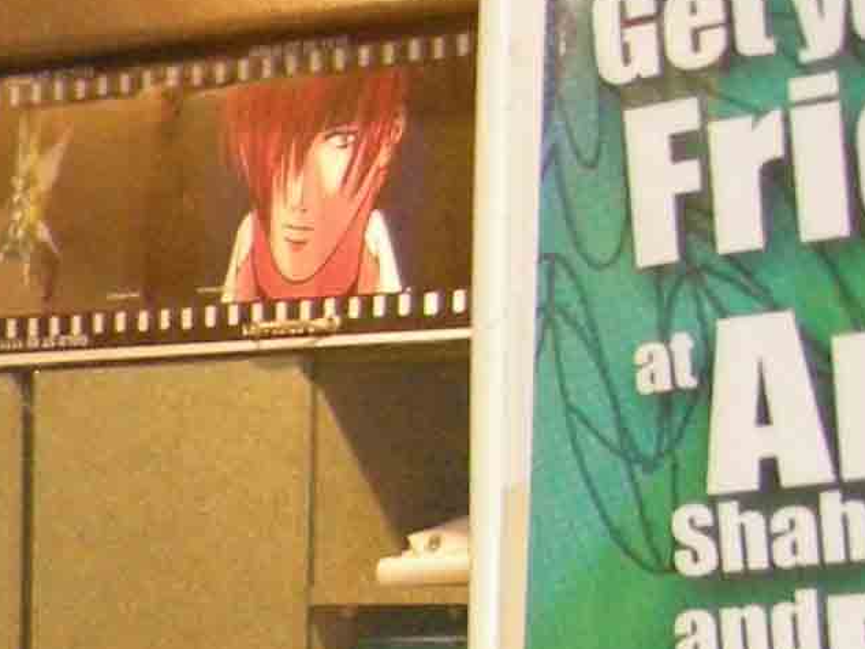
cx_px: -1807
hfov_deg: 7.7
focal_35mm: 221
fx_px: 5523
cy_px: 1581
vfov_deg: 6.4
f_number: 2.7
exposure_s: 1/8
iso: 400
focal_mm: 7.5
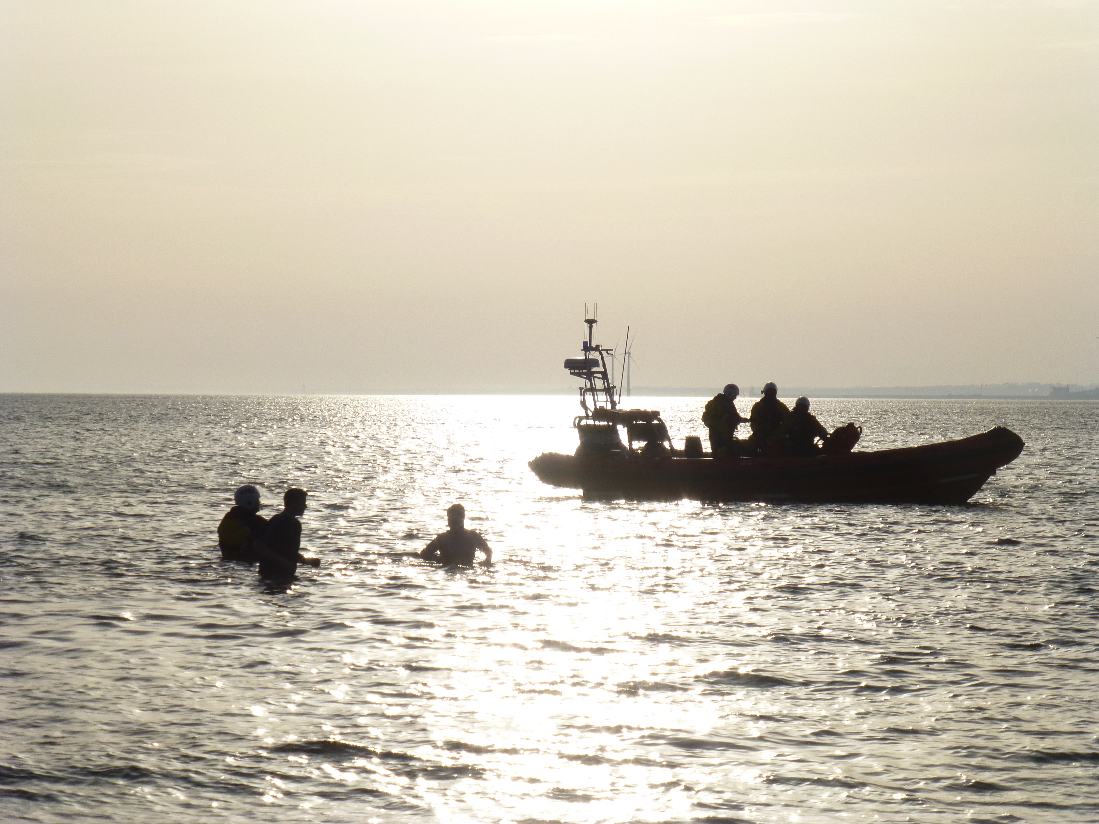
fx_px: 4096
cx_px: 550
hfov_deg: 15.3
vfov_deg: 11.5
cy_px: 412
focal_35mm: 129
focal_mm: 23.1
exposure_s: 1/2000
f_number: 6.3
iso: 100
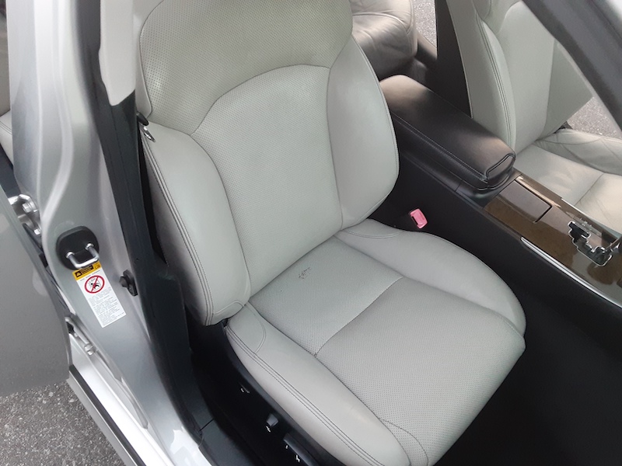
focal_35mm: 27
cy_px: 233
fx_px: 485
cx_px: 311
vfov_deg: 51.4
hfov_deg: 65.3
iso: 250
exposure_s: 1/60
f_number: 1.9
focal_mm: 2.91
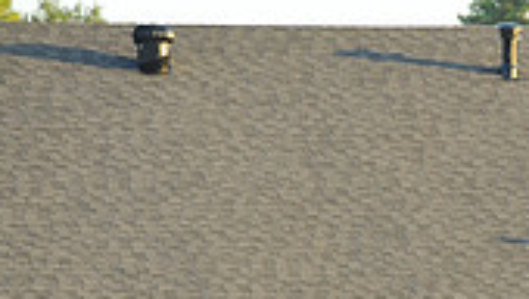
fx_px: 10025
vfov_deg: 1.7
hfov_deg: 3.0
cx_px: 856
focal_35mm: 714
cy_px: 586
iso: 250
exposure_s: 1/80
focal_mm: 200
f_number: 7.1
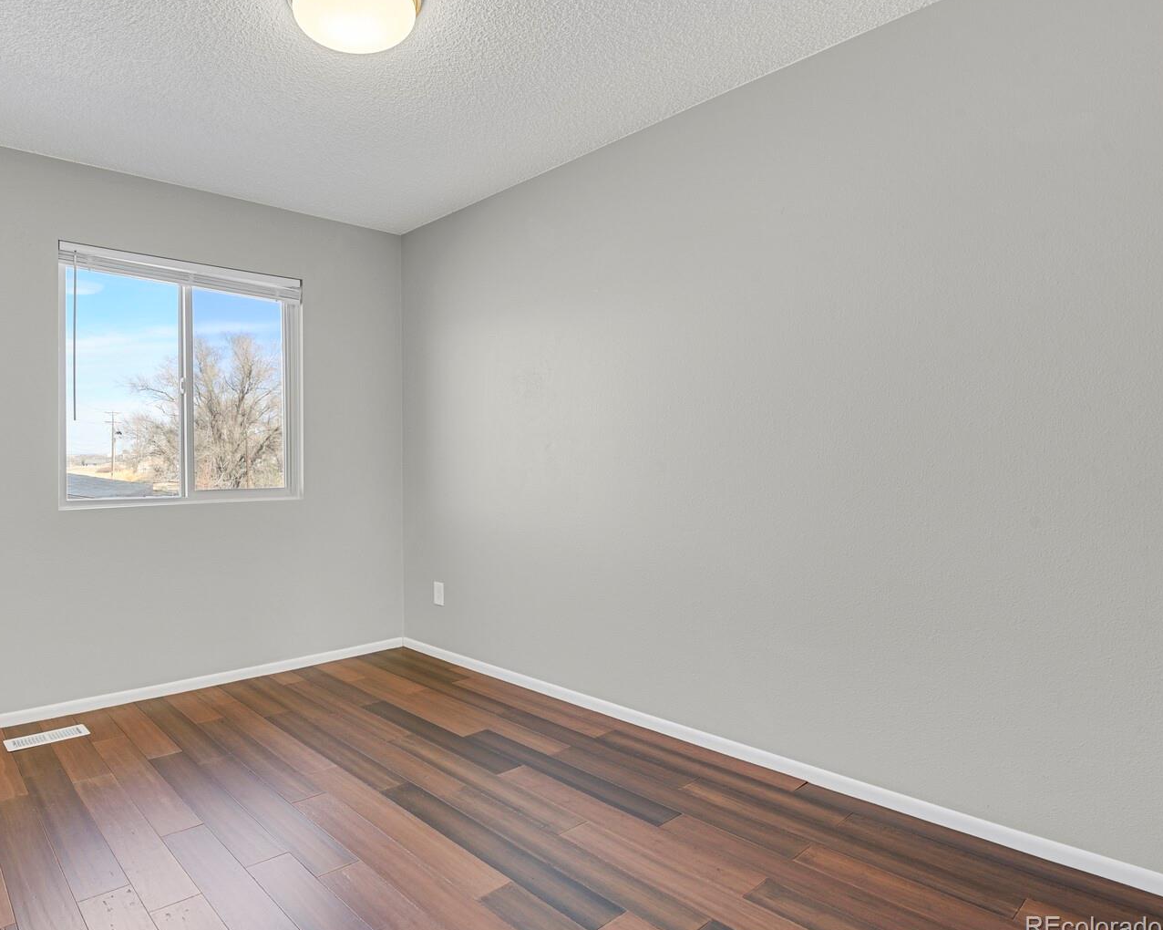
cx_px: 444
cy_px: 460
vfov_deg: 68.1
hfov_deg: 79.1
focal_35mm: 20
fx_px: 688
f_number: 8
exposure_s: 1
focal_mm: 17
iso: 250
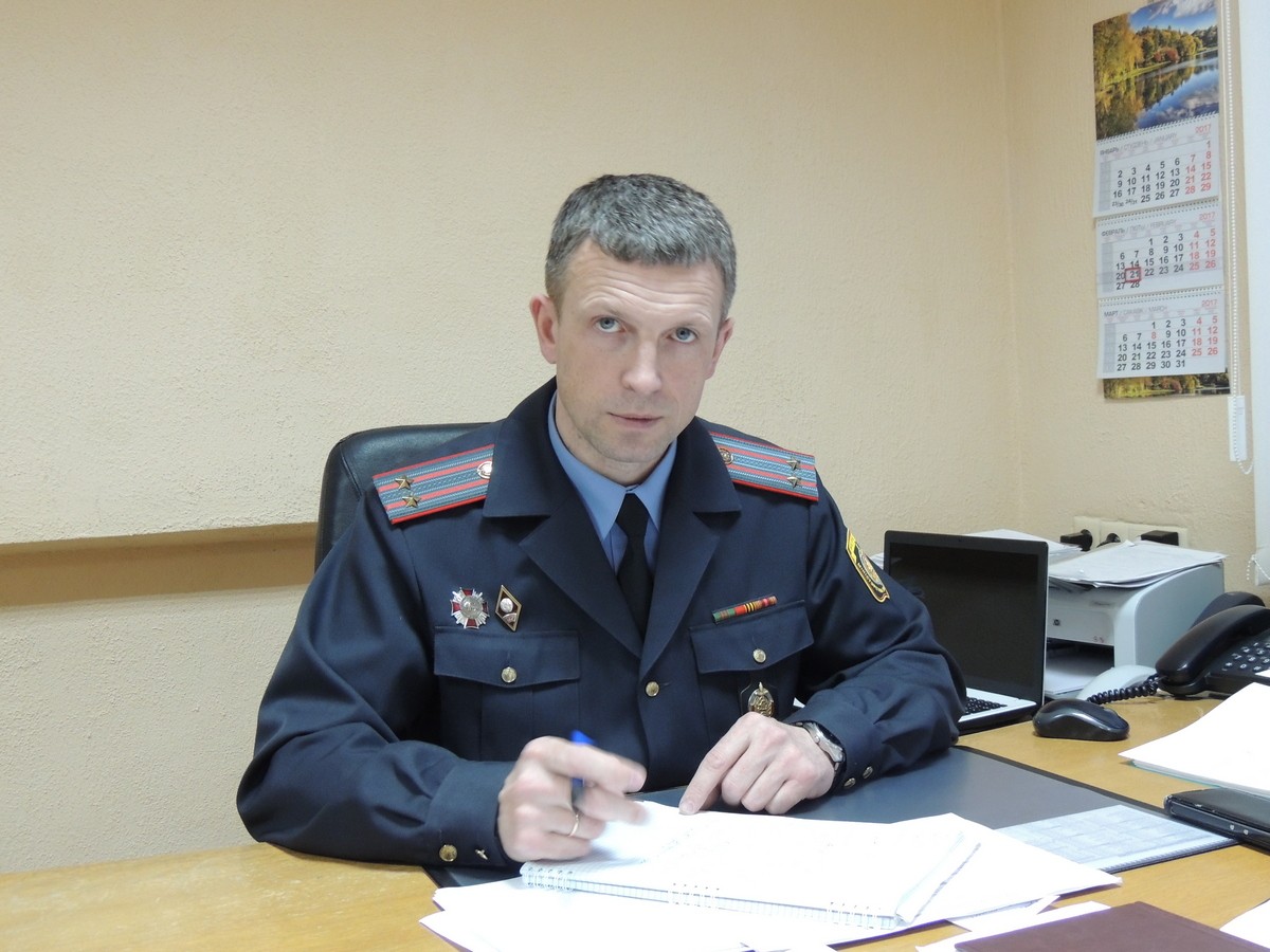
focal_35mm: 40
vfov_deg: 36.0
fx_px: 1468
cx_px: 635
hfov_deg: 46.8
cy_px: 476
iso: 450
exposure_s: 1/13
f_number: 3.3
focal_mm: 7.1
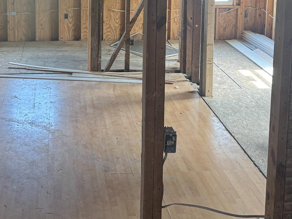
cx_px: 74
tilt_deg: -7.3
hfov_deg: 33.7
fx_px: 472
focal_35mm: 56
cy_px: -24
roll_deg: +0.0
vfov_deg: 24.3
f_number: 1.78
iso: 250
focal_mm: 6.76
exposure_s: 1/60
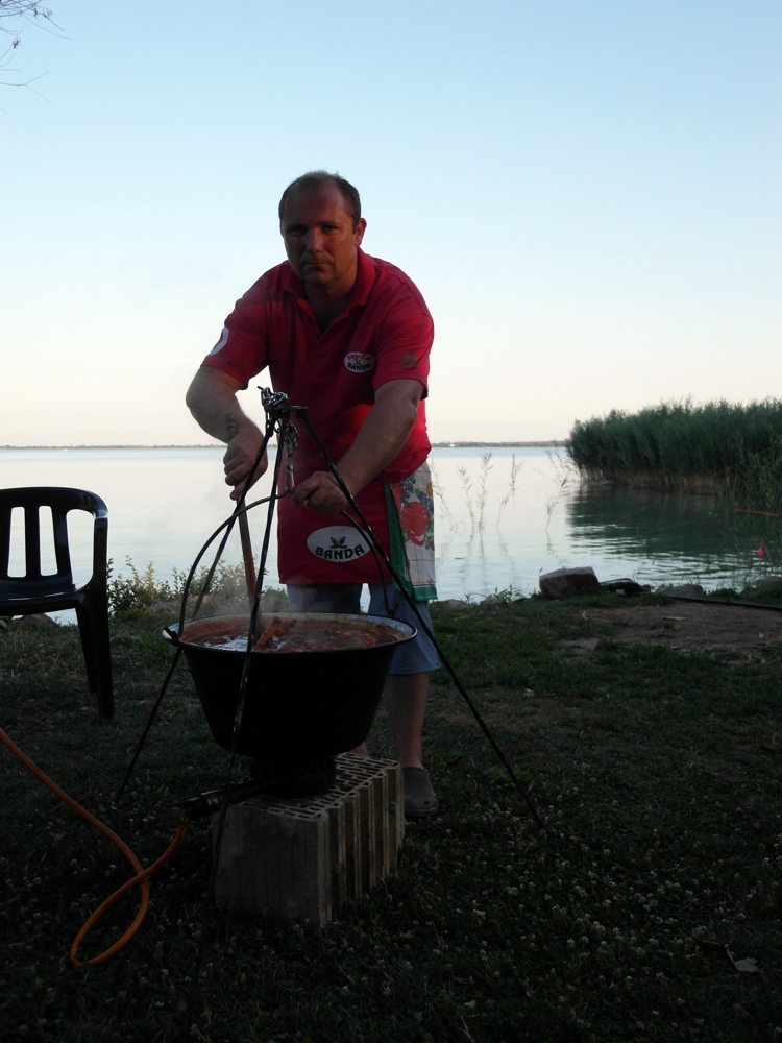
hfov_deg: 39.7
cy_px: 522
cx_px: 391
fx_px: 1084
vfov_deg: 51.4
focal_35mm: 36
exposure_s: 1/500
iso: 80
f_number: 2
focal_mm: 7.8
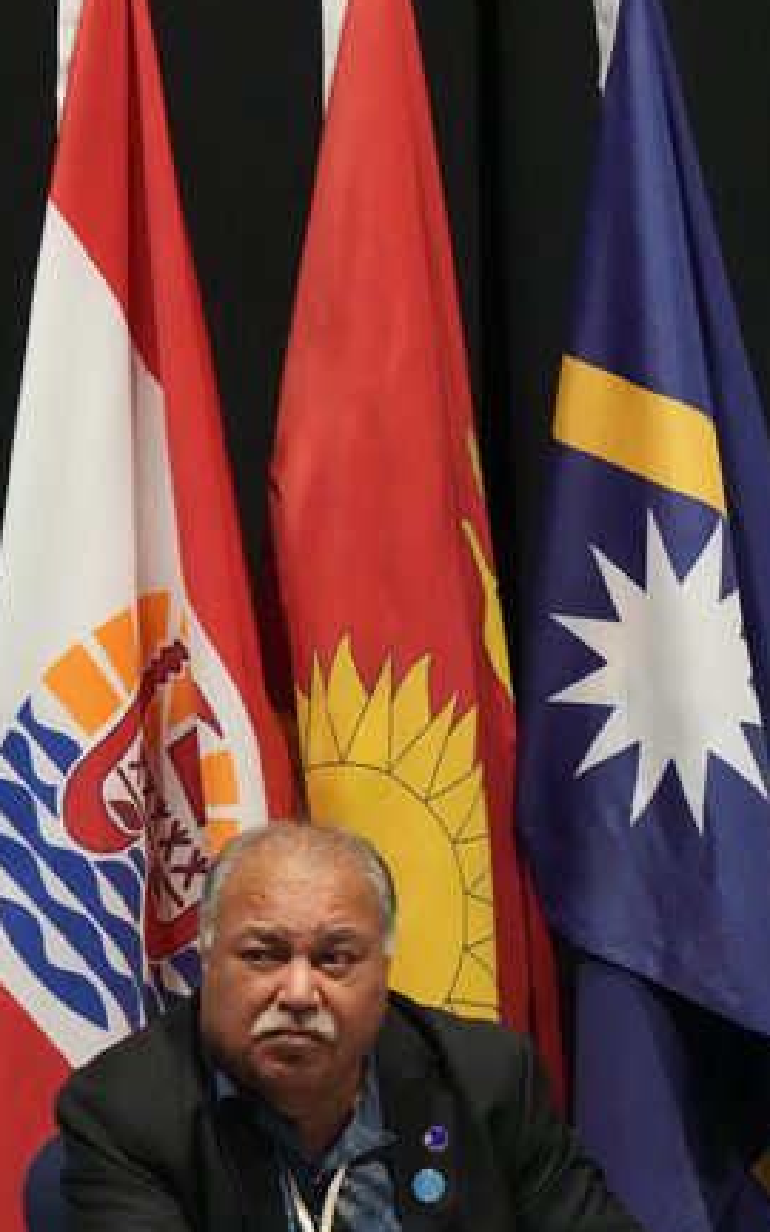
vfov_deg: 12.4
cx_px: 1429
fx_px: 5674
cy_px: 499
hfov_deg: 7.5
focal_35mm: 169
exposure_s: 1/160
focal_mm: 70
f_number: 5.6
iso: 12800
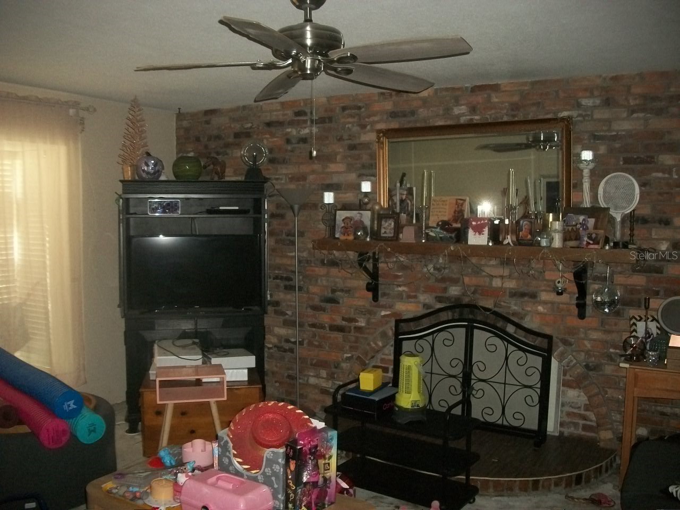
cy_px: 255
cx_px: 340
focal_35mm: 32
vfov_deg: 44.2
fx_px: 629
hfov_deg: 56.8
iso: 240
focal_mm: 5.7
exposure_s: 1/30
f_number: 2.9
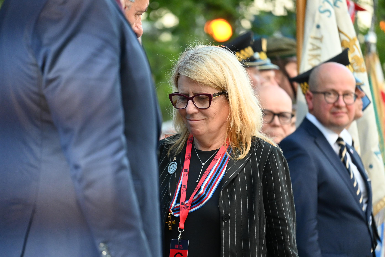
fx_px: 4010
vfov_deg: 3.7
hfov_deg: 5.5
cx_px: 192
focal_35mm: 375
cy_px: 128
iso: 2200
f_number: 6.3
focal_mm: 250
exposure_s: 1/250
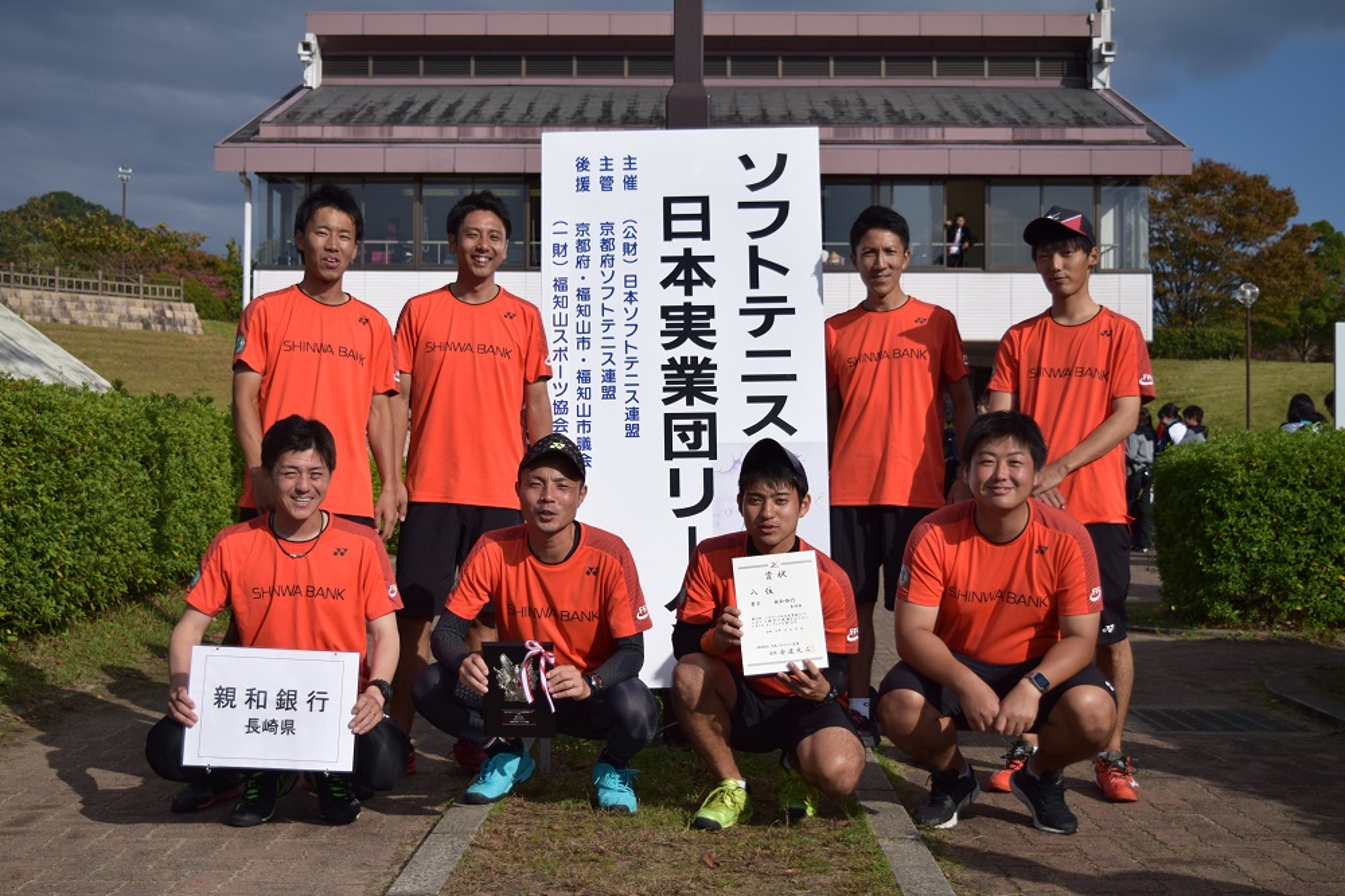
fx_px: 1681
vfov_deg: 29.8
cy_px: 448
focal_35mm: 45
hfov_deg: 43.6
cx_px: 672
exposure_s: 1/4000
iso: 200
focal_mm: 30
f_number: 4.2
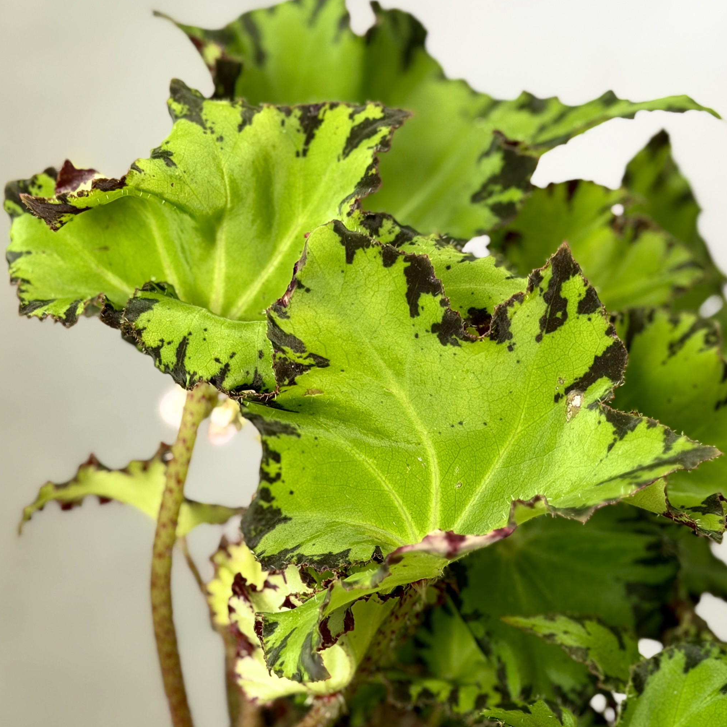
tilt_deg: -4.0
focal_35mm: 85
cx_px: 406
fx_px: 2020
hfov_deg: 20.4
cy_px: 602
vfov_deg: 20.1
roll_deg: +1.0
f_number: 1.78
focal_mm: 6.76
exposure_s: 1/121
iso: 50
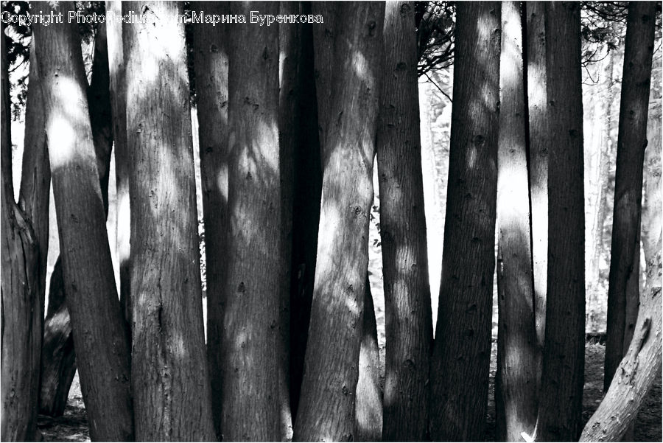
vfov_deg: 6.6
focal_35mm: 208
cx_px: 332
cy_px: 222
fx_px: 3832
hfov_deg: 9.9
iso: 320
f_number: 3.8
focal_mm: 36.1
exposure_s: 1/80
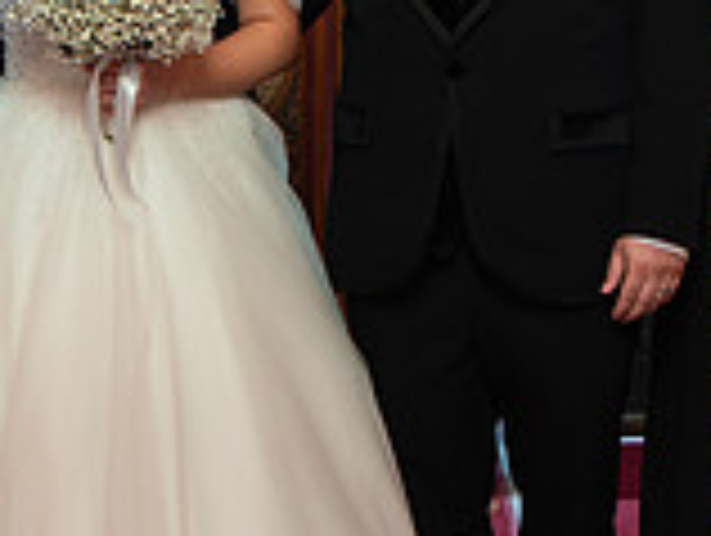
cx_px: 428
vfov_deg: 11.1
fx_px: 2756
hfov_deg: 14.7
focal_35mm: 134
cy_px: 104
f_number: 2.5
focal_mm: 35
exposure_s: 1/200
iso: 1600
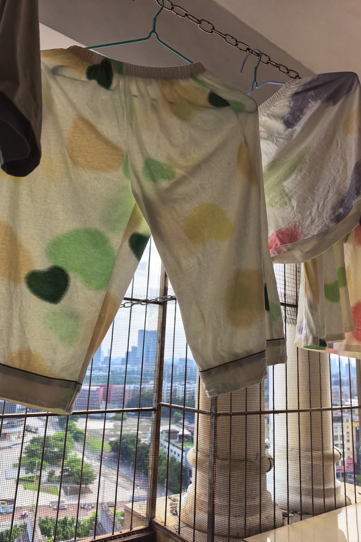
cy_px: 271
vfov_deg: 71.5
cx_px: 175
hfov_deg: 51.3
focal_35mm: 25
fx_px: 376
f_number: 2
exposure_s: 1/2188
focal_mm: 6.98
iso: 160
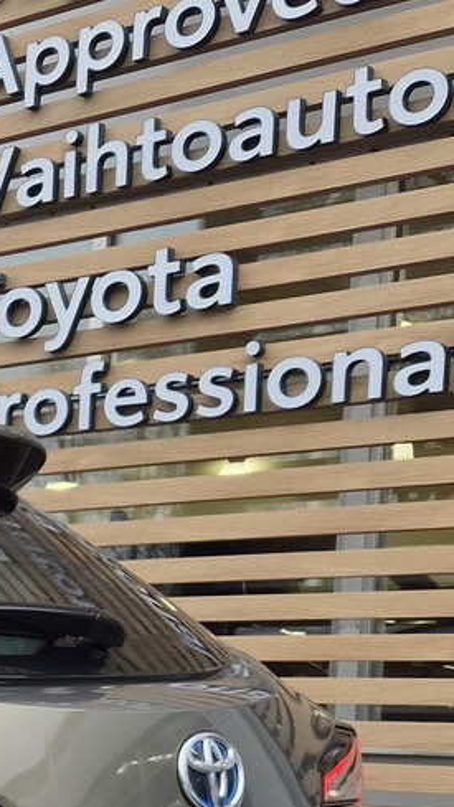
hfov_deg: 12.6
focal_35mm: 82
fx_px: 1755
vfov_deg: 24.6
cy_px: 819
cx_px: -497
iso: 32
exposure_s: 1/180
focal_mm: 5.4
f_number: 1.8
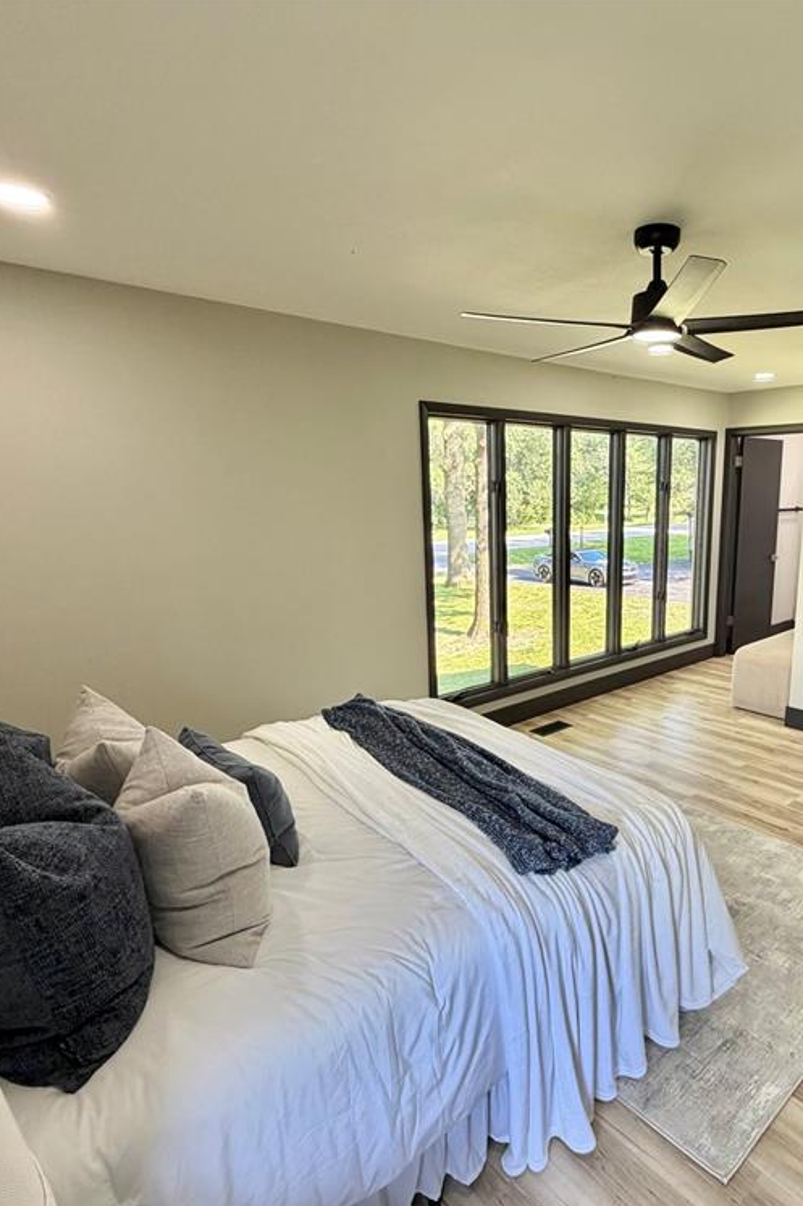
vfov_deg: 84.0
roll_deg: +0.3
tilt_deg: -11.8
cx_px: 544
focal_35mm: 20
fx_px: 669
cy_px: 616
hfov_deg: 60.2
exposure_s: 1/121
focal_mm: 2.22
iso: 160
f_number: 2.2
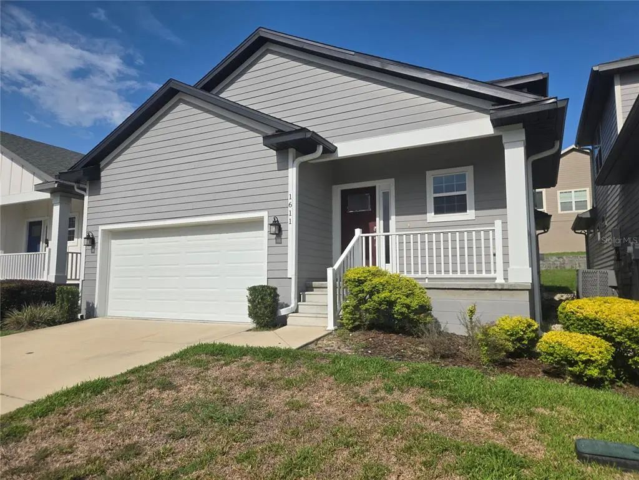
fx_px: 425
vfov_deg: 58.9
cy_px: 240
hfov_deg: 73.9
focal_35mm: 23
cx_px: 320
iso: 25
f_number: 1.8
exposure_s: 1/2969
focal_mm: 5.4
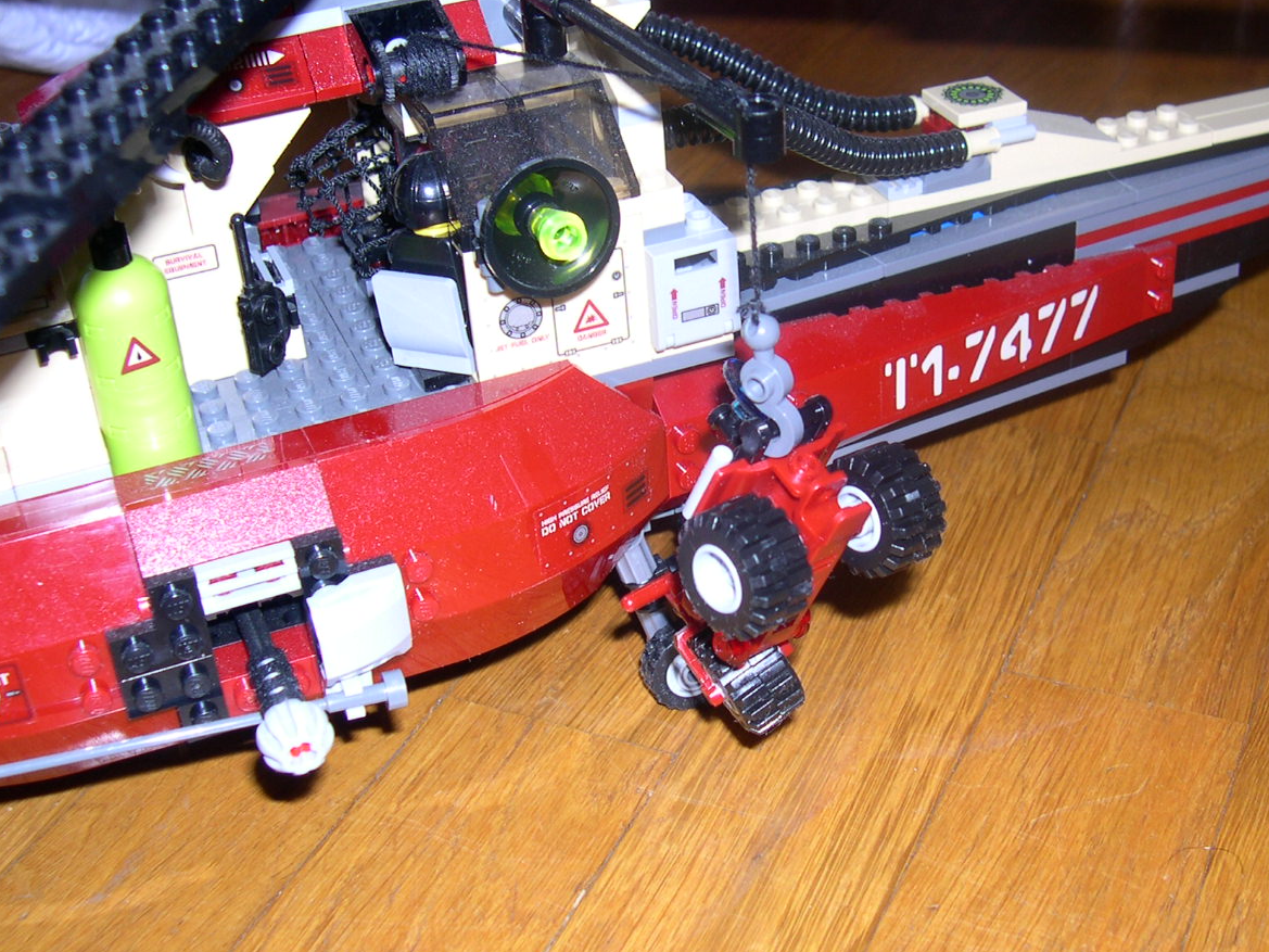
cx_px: 723
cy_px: 481
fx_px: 1906
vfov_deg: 28.0
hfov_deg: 36.7
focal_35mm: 52
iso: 100
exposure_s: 1/60
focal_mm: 8
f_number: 2.8
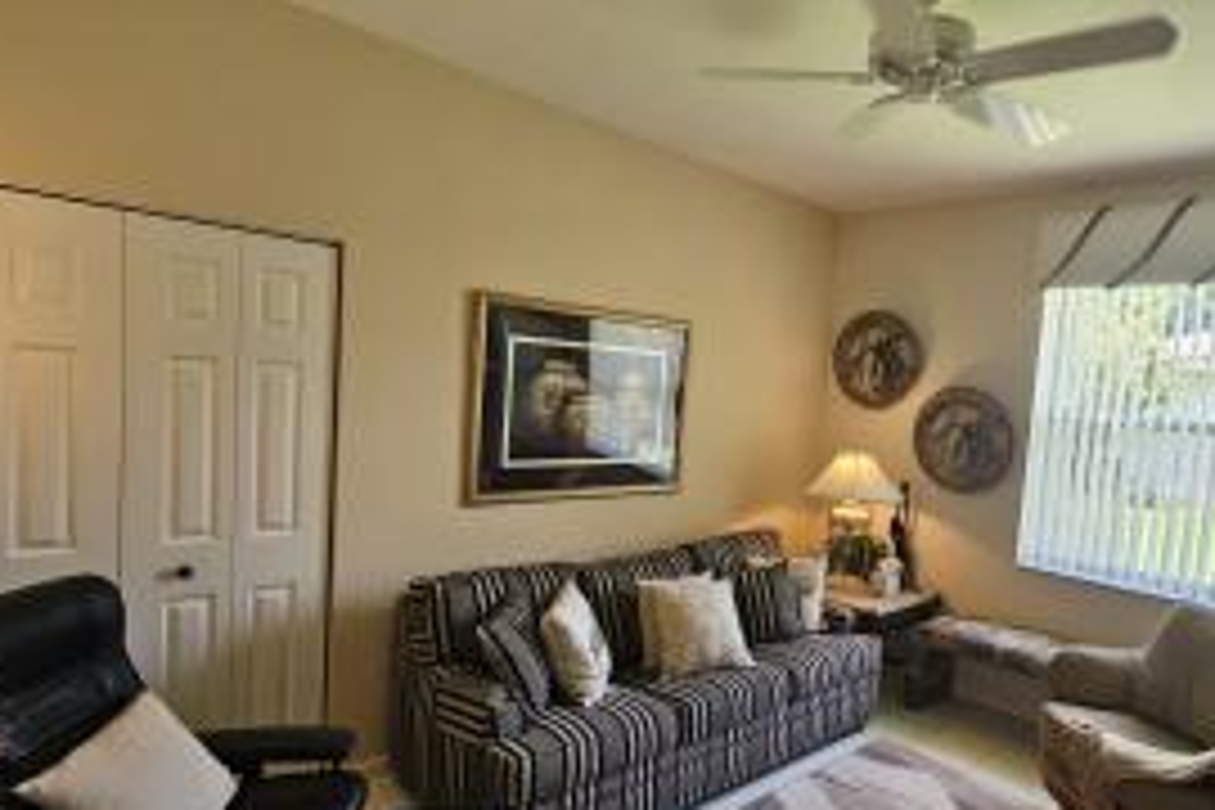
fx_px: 675
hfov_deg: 83.0
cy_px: 454
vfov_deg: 61.7
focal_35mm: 20
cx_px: 724
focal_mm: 2.2
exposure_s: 1/60
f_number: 2.2
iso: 100
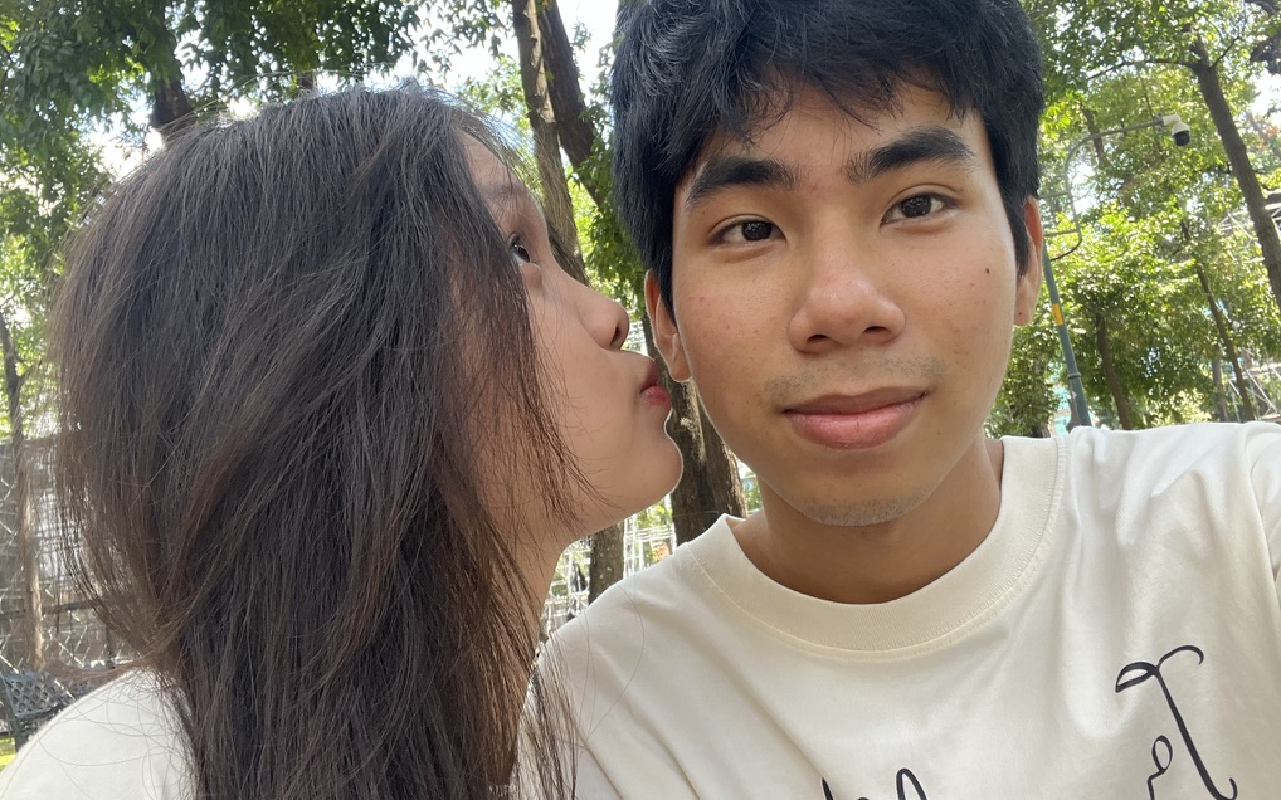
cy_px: 416
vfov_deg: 39.4
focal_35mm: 32
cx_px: 642
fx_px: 1117
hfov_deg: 59.7
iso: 64
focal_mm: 2.71
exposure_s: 1/121
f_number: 2.2
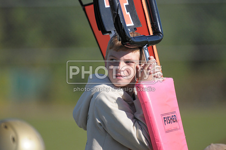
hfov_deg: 3.4
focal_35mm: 600
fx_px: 3761
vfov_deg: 2.3
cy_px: 75
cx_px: 113
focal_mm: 400
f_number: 4
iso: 640
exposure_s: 1/4000
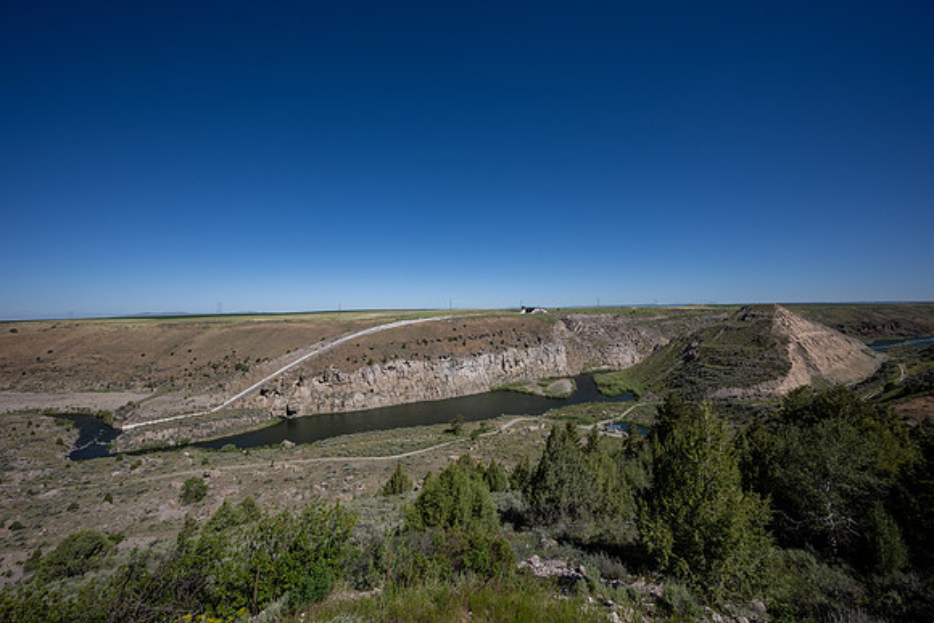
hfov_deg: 104.2
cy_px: 312
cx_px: 467
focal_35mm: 14
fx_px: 363
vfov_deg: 81.2
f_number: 8
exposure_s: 1/500
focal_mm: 14
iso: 100
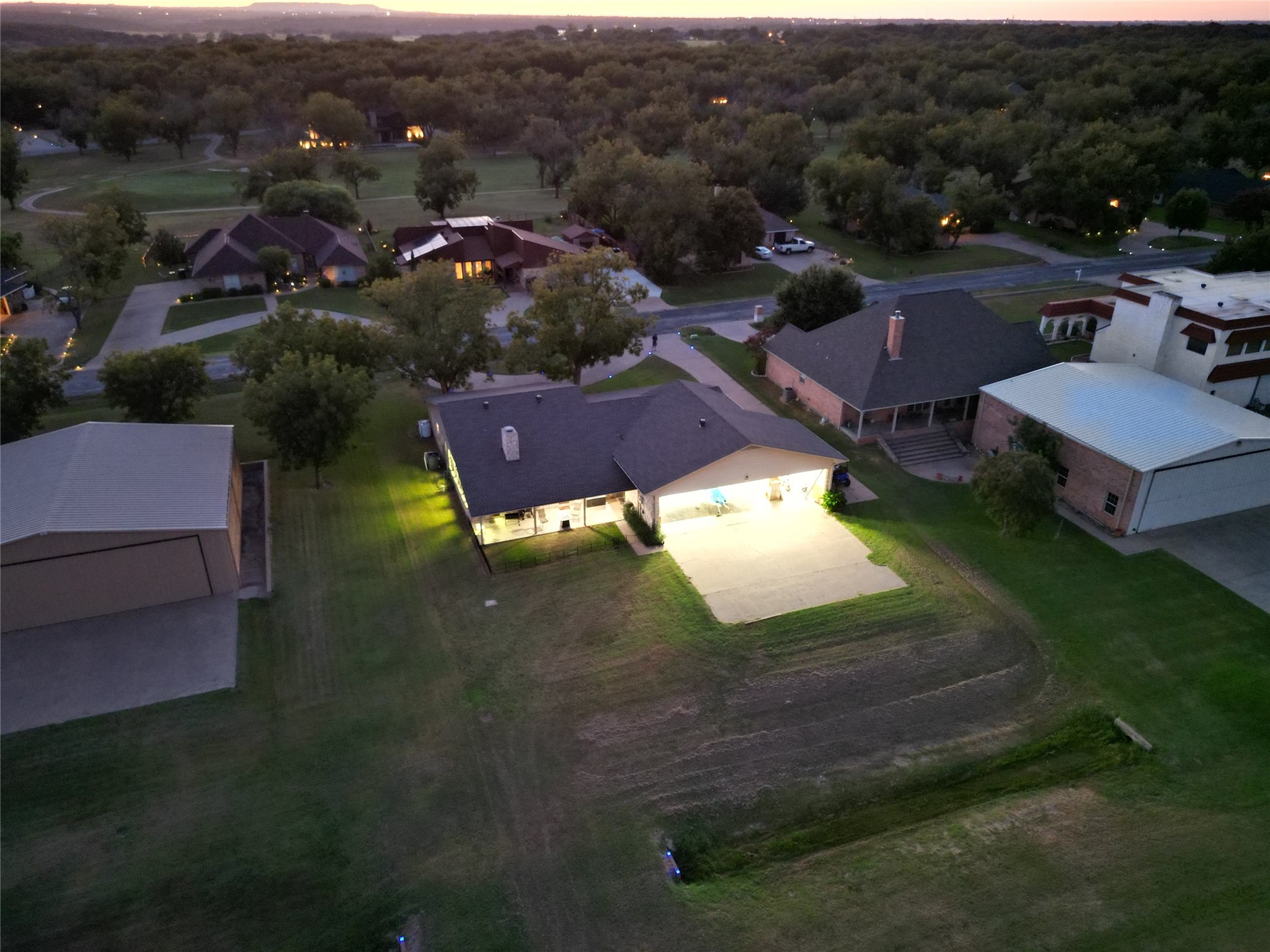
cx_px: 635
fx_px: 881
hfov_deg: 71.6
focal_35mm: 24
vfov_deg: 56.8
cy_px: 476
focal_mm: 6.72
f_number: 1.7
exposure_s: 1/8
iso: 1560
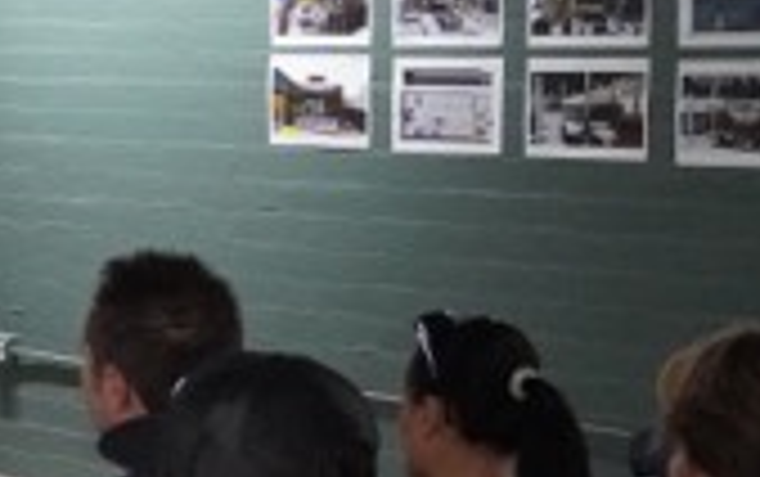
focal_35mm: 141
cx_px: -468
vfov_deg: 9.3
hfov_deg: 13.7
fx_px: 2923
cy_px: 234
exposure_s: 1/160
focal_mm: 26
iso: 3200
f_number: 4.5
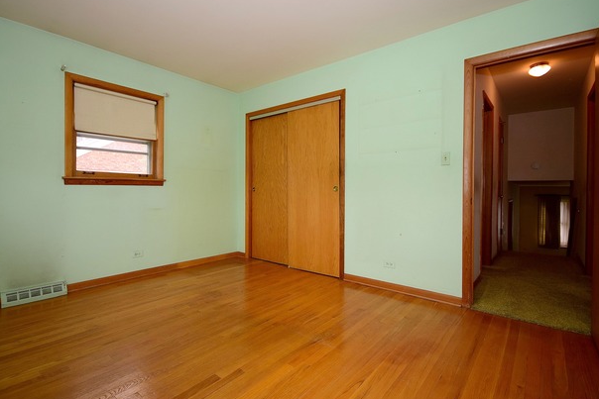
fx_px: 304
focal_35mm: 18
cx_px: 284
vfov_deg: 66.6
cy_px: 197
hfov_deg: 89.1
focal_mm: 11.5
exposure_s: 1/60
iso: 500
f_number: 6.3
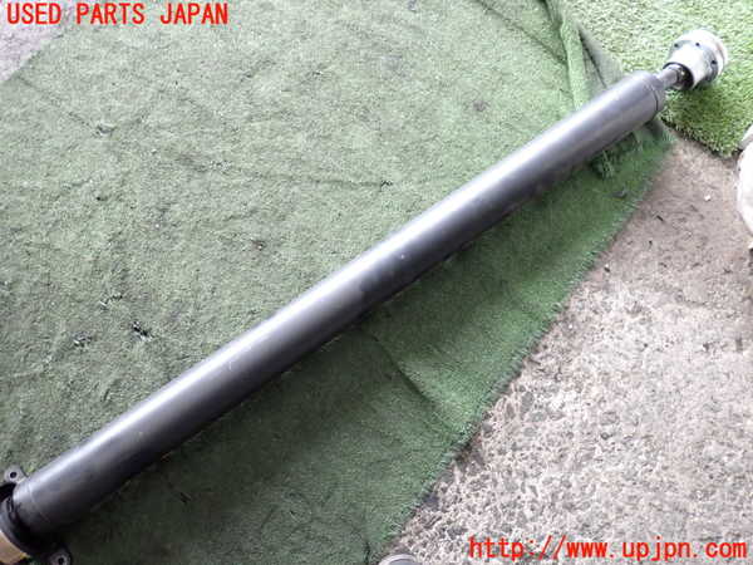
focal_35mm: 25
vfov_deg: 54.9
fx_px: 544
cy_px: 282
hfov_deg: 69.4
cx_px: 376
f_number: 2
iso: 320
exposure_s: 1/30
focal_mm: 4.5
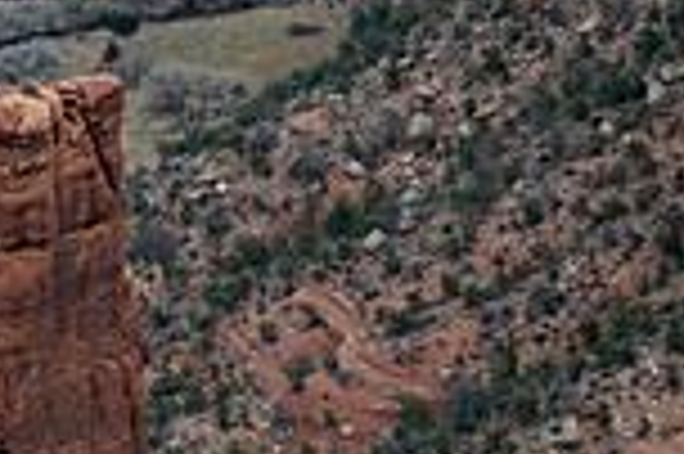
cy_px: -130
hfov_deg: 7.6
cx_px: -238
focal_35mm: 267
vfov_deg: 5.1
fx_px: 5067
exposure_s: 1/1000
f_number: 4
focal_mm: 70
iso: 400
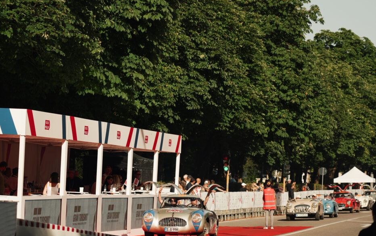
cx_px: 188
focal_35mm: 161
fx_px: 1650
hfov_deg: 13.0
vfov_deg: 8.1
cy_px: 169
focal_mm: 105
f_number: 4
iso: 100
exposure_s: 1/640
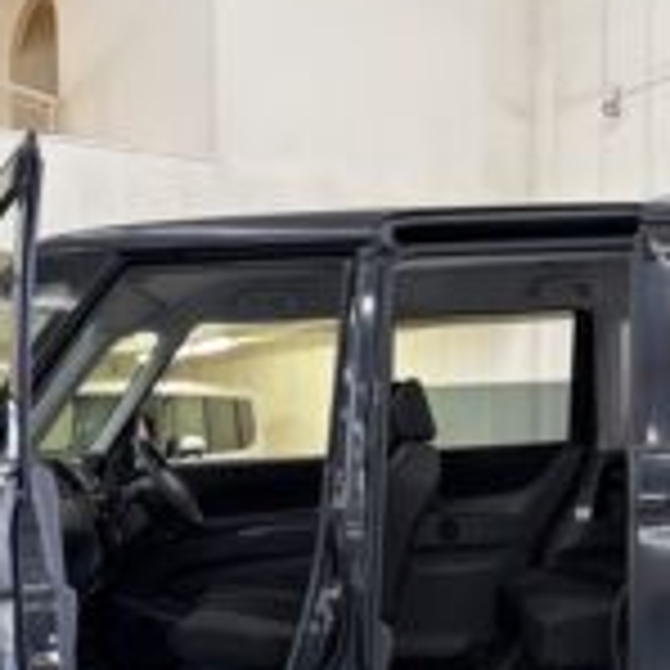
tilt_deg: -2.4
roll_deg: +1.4
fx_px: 1182
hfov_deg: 31.6
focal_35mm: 54
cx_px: 342
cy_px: 528
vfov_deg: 30.9
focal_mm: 5.96
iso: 100
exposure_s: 1/50
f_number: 1.6
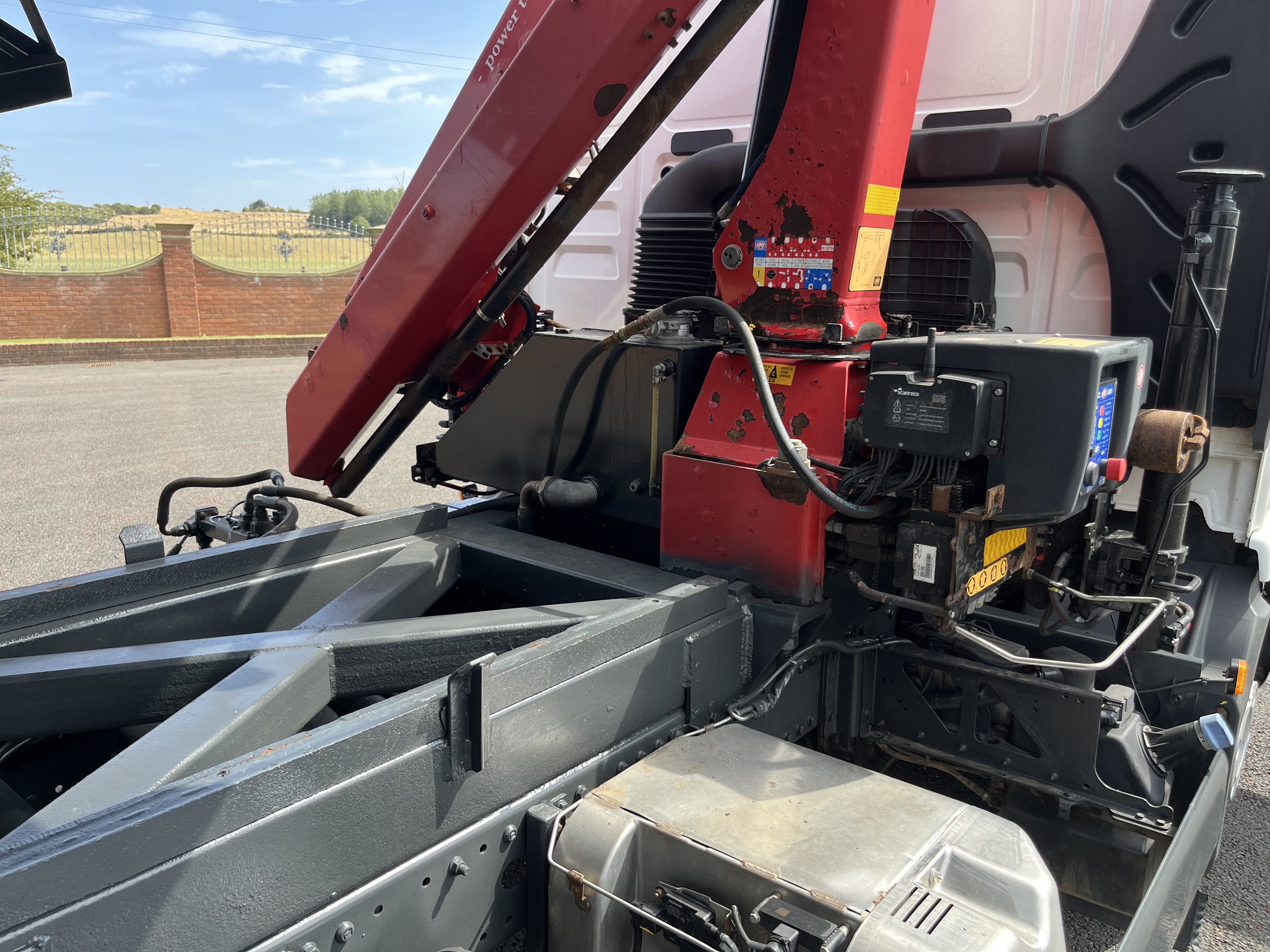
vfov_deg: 53.1
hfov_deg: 67.3
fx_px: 954
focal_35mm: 26
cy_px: 476
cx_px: 635
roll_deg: -0.4
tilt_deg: -13.5
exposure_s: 1/631
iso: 50
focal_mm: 5.1
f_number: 1.6
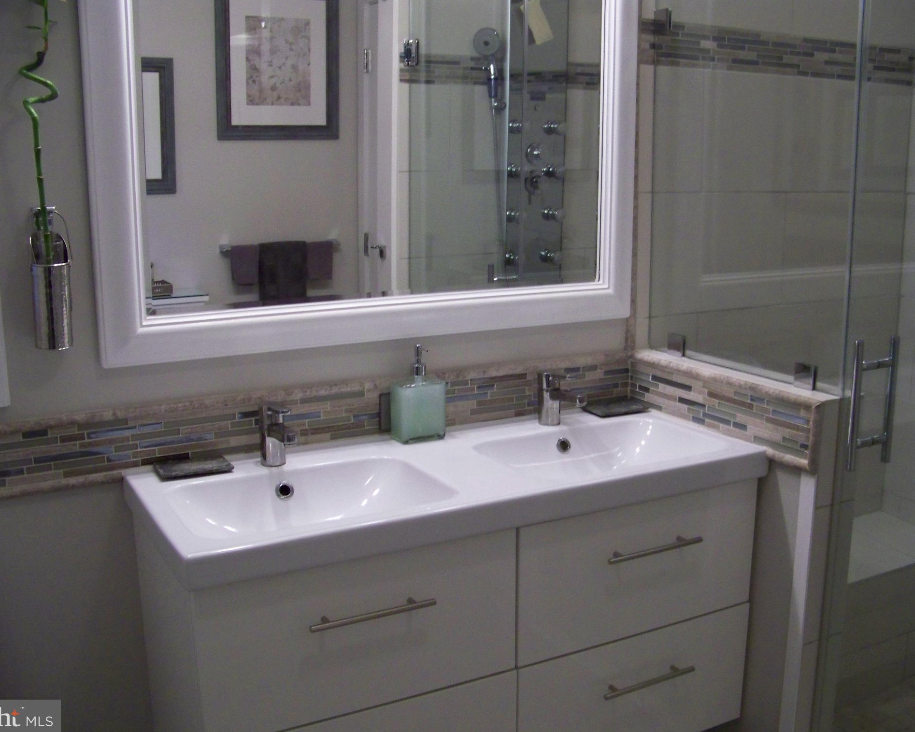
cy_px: 368
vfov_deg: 39.2
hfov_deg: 47.9
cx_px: 435
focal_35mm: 38
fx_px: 1029
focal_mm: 5.85
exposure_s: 1/30
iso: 200
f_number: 2.8
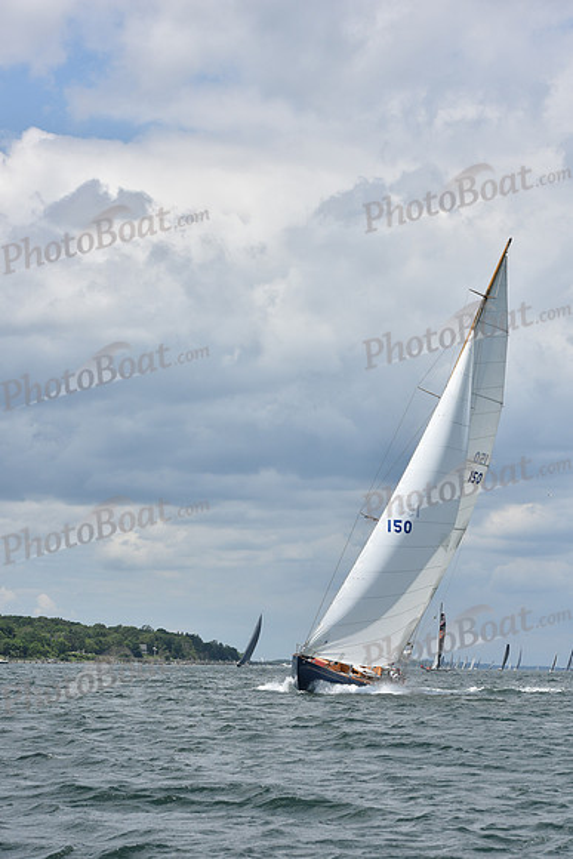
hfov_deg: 14.0
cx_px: 286
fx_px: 2338
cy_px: 430
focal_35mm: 98
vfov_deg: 20.8
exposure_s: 1/1250
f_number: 8
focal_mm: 98
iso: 250
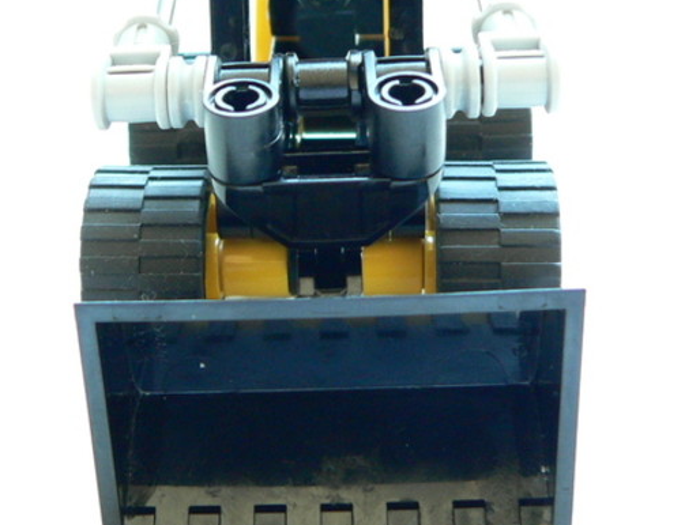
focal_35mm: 63
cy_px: 232
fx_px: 1275
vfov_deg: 23.3
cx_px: 289
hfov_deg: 30.6
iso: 200
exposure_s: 1/13
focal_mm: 6
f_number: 2.8
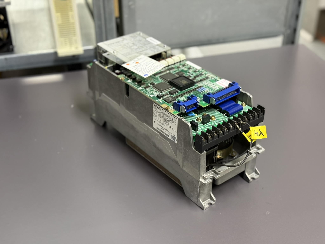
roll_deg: -1.0
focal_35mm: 48
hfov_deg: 39.7
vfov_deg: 30.3
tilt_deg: -33.3
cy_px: 122
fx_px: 451
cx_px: 162
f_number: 1.78
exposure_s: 1/33
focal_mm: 6.76
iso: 250
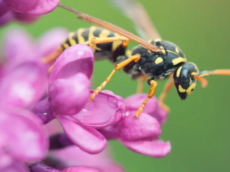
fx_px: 1746
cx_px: 156
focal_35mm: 263
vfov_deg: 5.7
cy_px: 47
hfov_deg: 7.5
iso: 200
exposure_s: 1/160
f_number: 5.6
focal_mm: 105
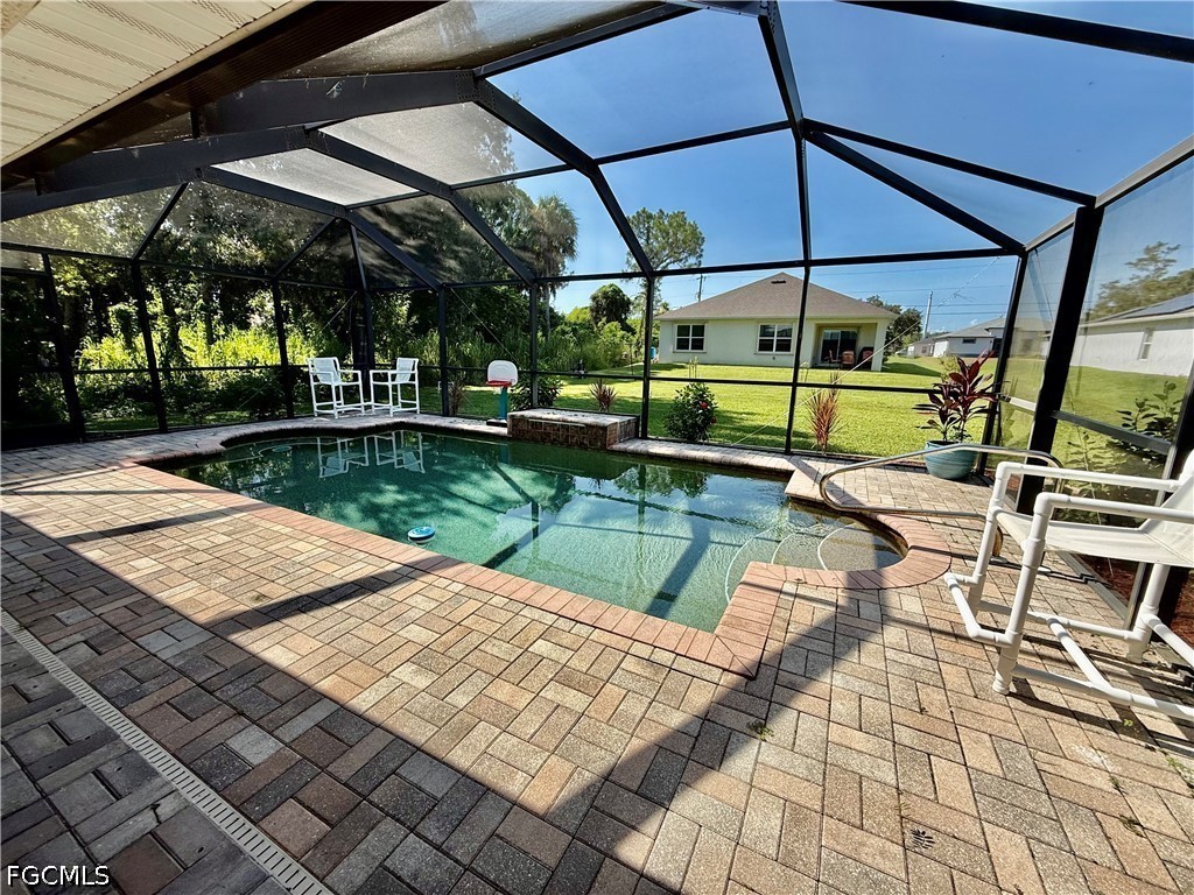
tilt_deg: -11.5
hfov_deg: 102.1
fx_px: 483
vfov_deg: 85.7
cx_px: 597
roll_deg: -1.4
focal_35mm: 14
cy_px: 448
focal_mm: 2.22
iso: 50
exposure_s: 1/701
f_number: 2.2
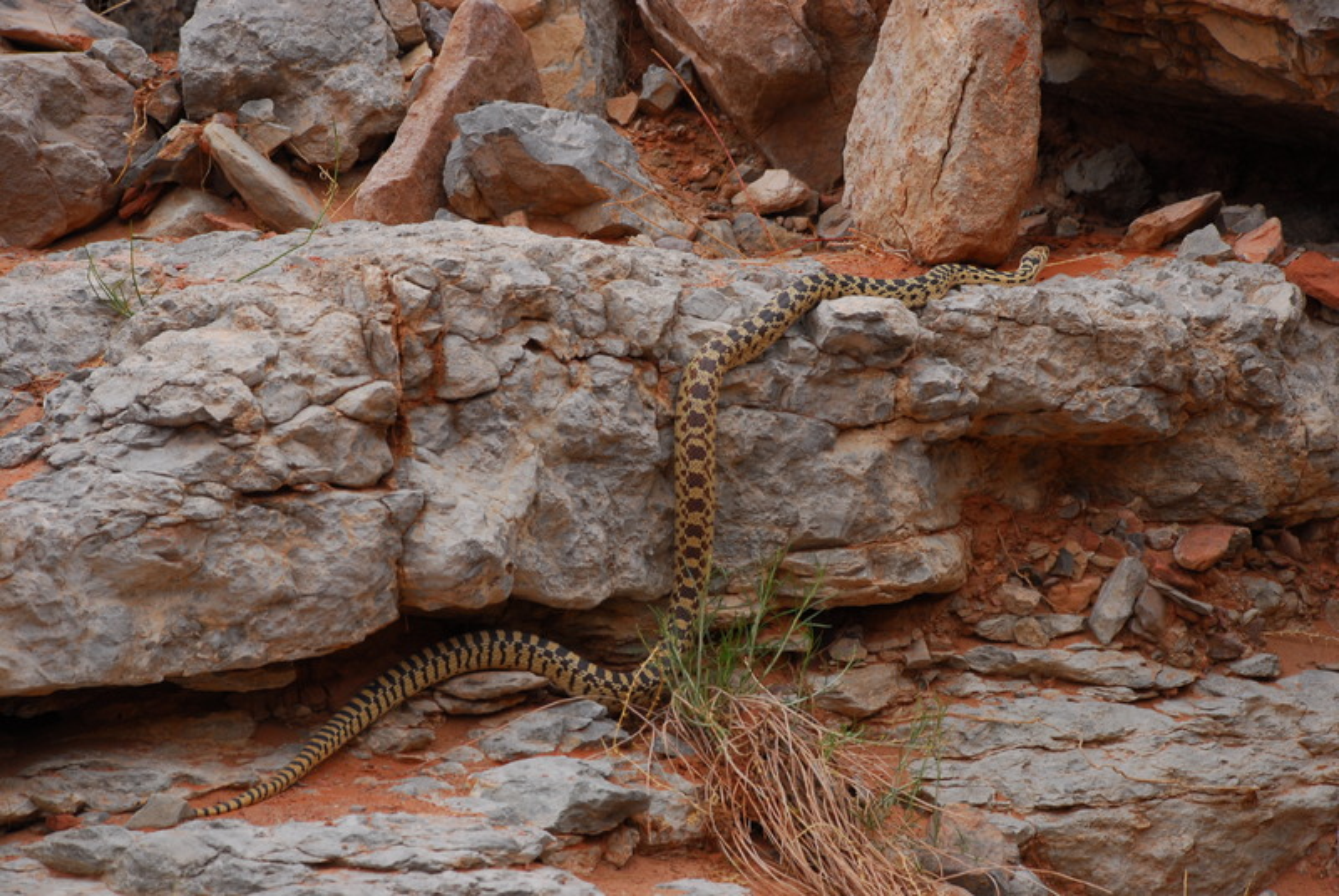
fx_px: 4467
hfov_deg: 17.0
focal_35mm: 120
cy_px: 448
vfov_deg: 11.4
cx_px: 670
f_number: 7.1
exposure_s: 1/250
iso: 160
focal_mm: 80
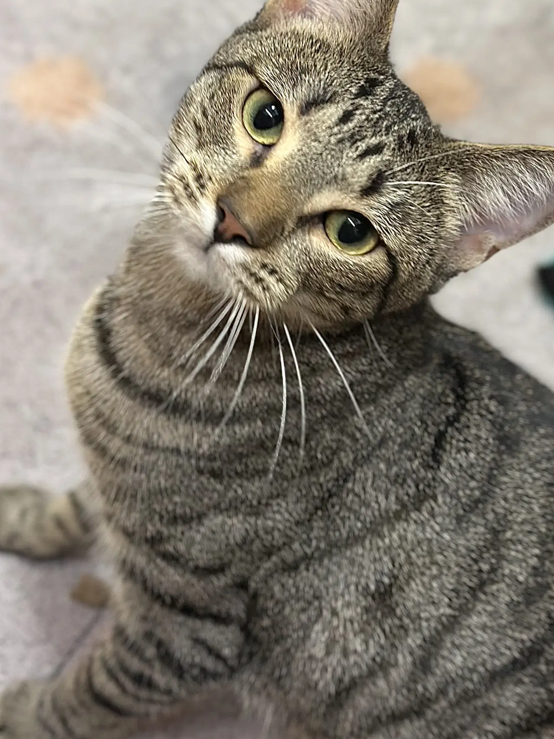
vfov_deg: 27.0
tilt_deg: -51.8
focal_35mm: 72
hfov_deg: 20.4
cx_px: 353
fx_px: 1537
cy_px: 279
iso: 320
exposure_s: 1/60
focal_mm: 6.86
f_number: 1.78
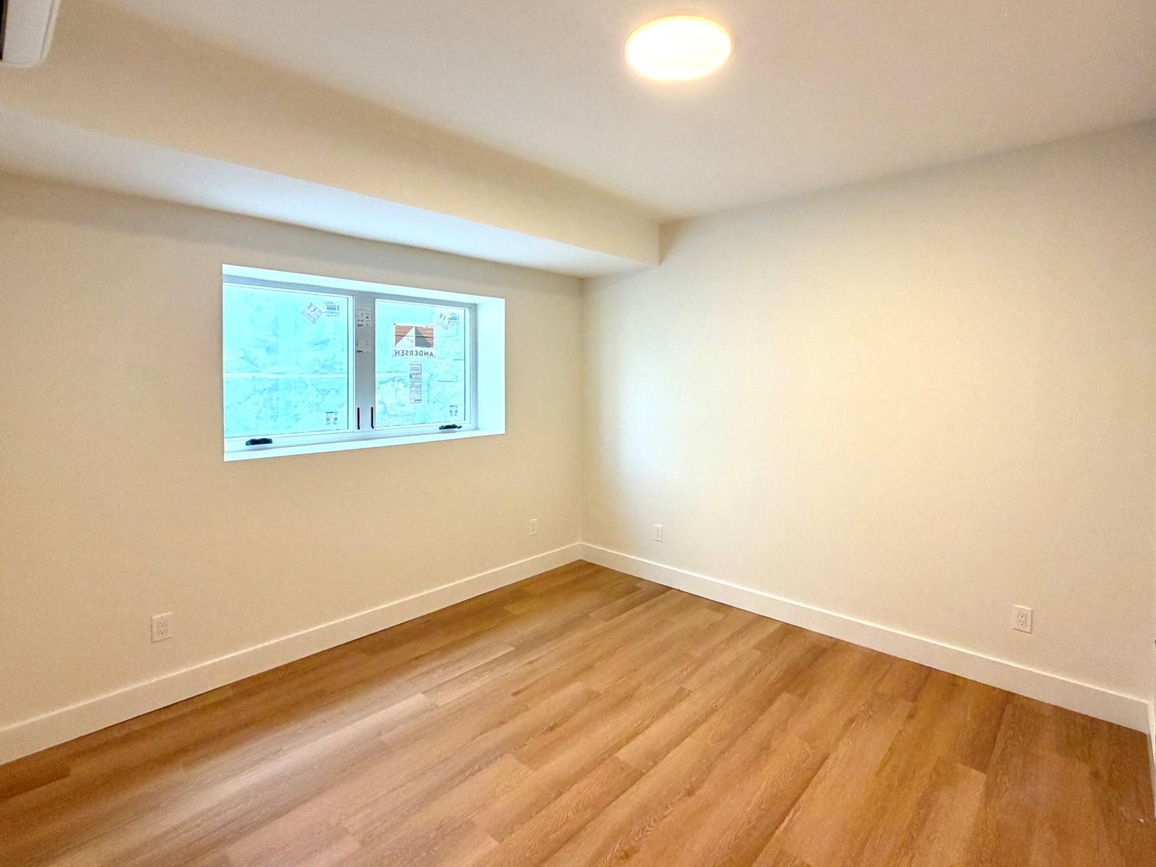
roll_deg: -0.5
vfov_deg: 74.4
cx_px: 635
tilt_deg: -1.2
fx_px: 568
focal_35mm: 17
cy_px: 380
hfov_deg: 90.8
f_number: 2.2
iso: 160
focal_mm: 2.22
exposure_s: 1/60
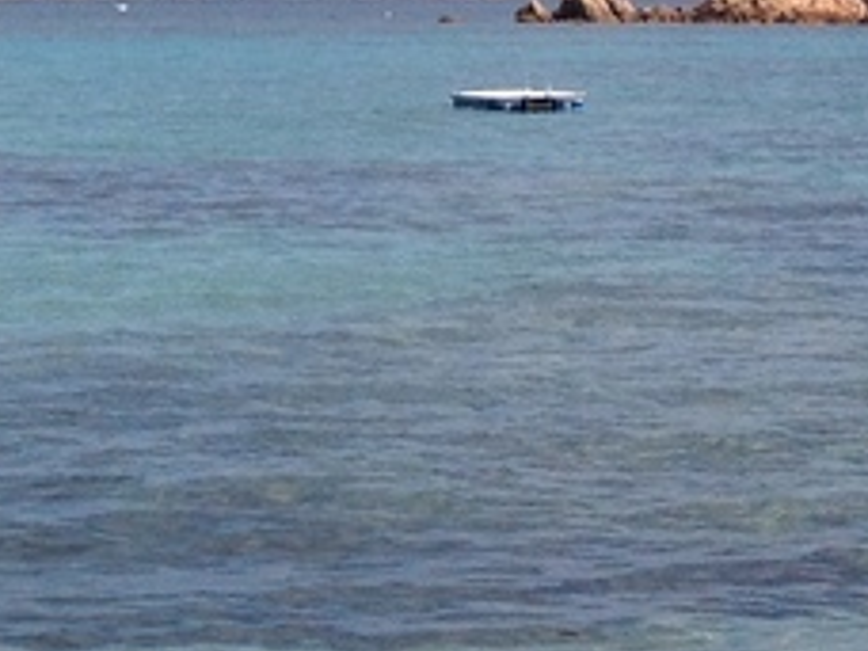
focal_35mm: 184
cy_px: -72
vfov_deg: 8.0
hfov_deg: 10.5
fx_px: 4614
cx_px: -293
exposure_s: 1/1727
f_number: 2.4
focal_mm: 4.28
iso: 50
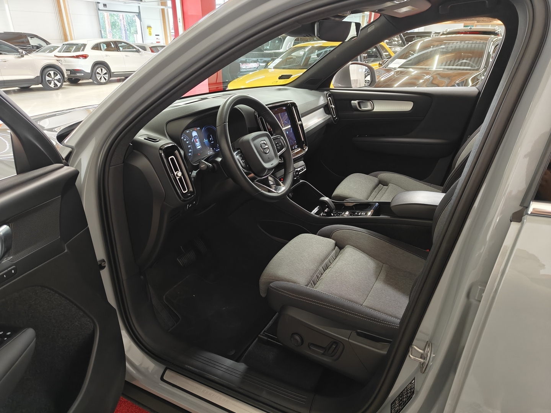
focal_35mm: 24
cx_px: 276
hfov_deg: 71.6
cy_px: 206
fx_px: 382
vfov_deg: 56.8
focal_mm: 5.59
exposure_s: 1/50
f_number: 1.8
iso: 125
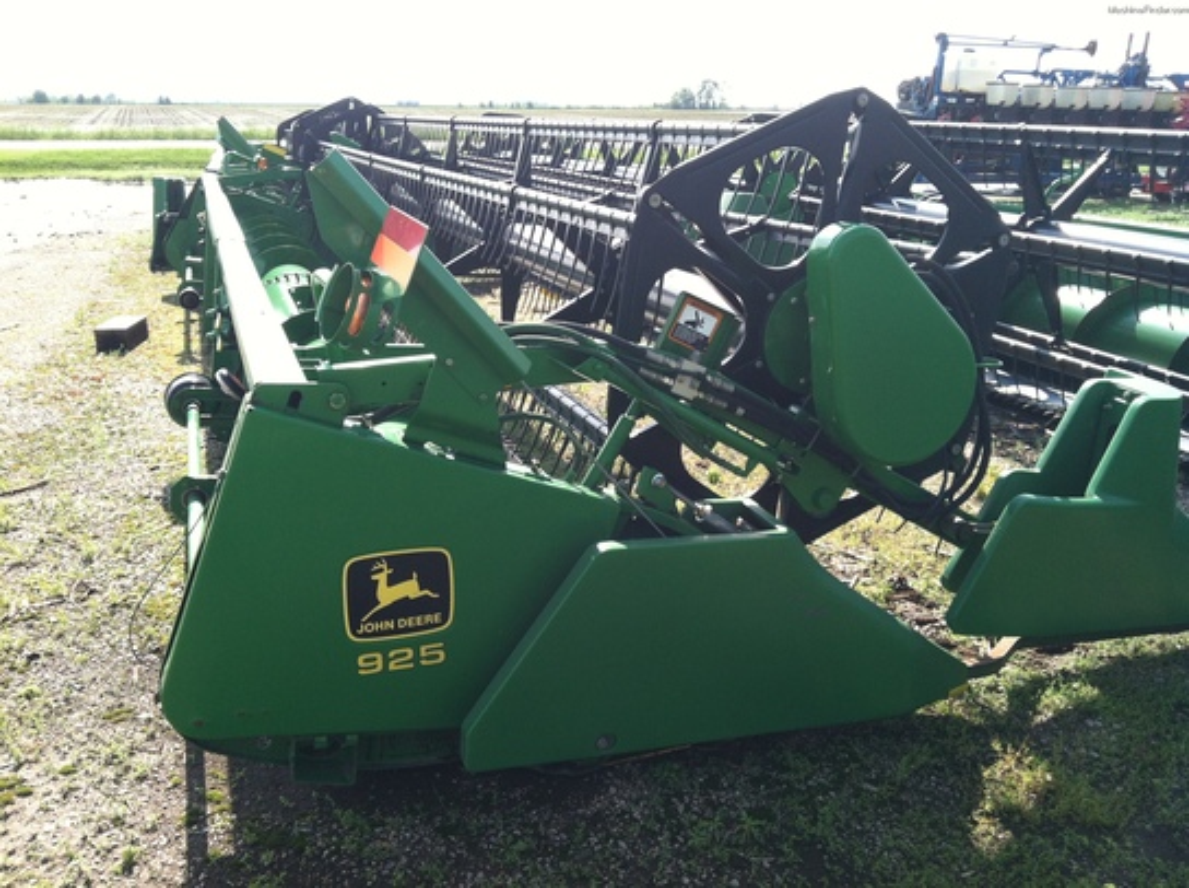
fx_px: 1200
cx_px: 594
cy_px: 444
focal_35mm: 35
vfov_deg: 40.6
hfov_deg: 52.7
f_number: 2.8
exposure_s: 1/469
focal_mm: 3.85
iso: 80
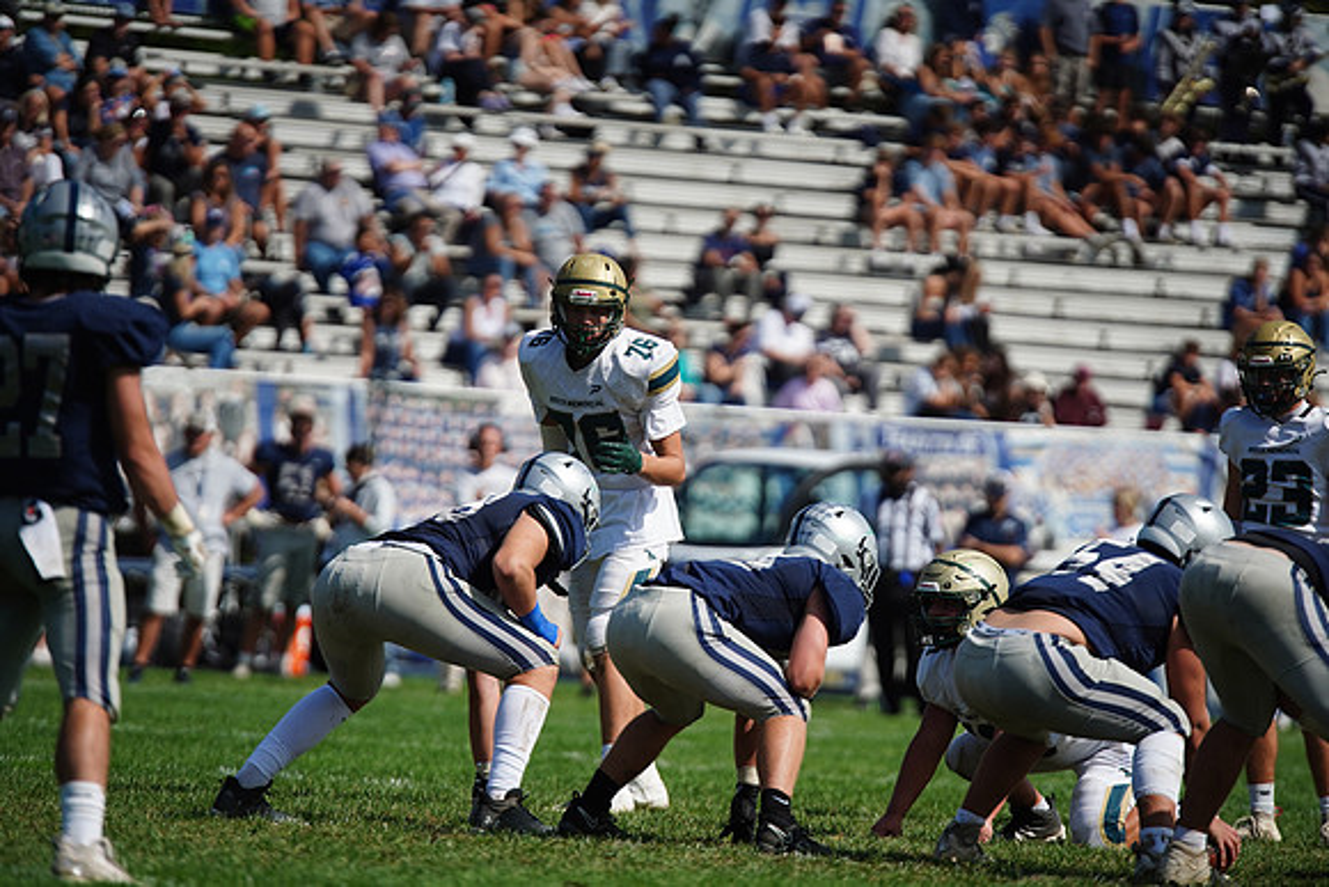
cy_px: 444
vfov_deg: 4.6
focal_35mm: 300
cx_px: 664
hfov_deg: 6.9
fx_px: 11077
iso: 400
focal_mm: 300
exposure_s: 1/8000
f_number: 2.8
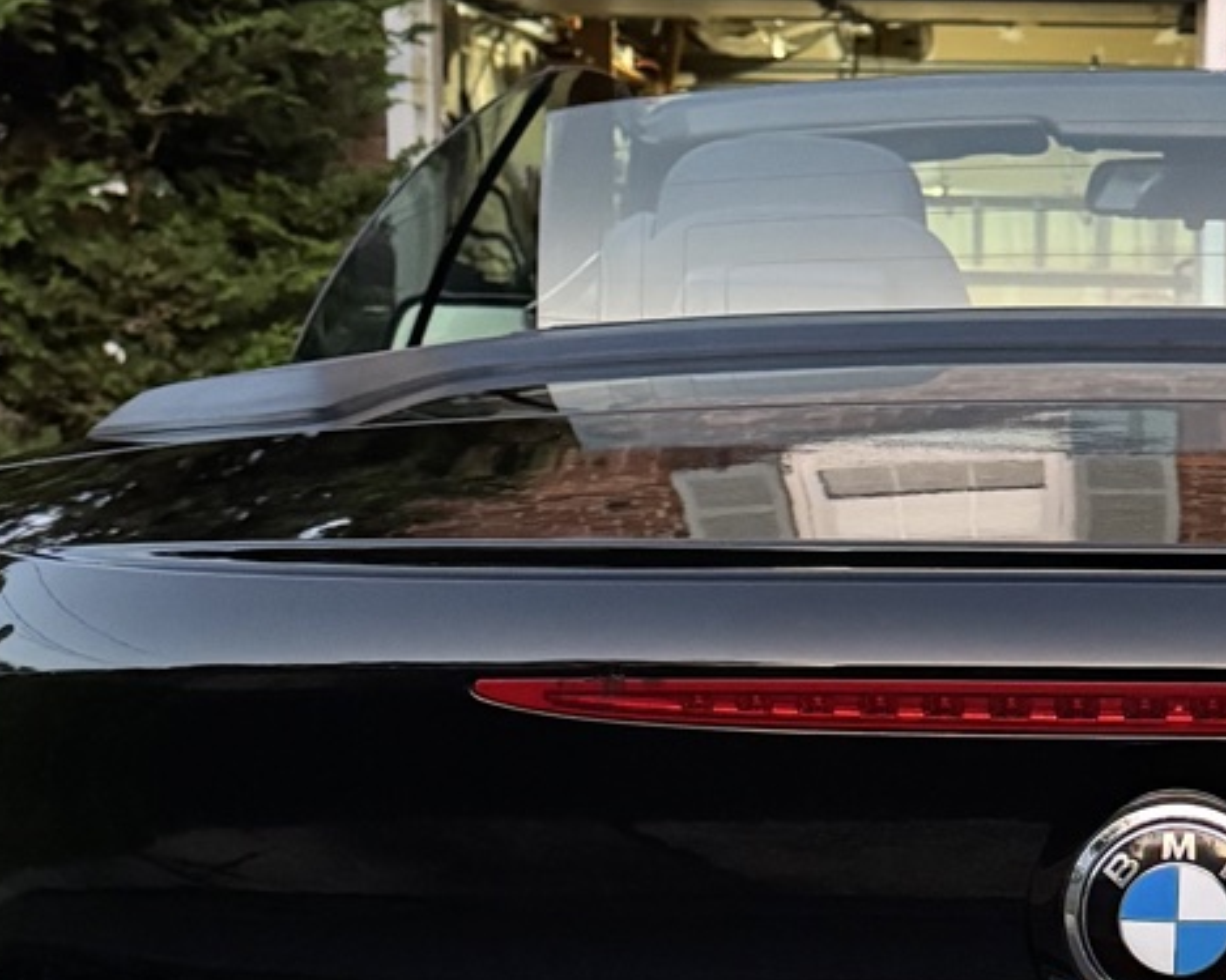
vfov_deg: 17.4
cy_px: 745
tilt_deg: -8.7
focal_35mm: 88
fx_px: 3192
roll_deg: +0.3
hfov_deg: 21.1
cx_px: 1184
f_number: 1.78
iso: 1000
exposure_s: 1/36
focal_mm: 6.76
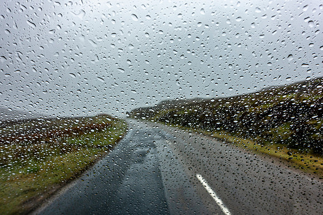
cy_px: 108
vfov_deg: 53.2
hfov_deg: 73.7
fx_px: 215
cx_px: 162
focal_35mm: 24
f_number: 8
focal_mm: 8.8
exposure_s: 1/100
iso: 125
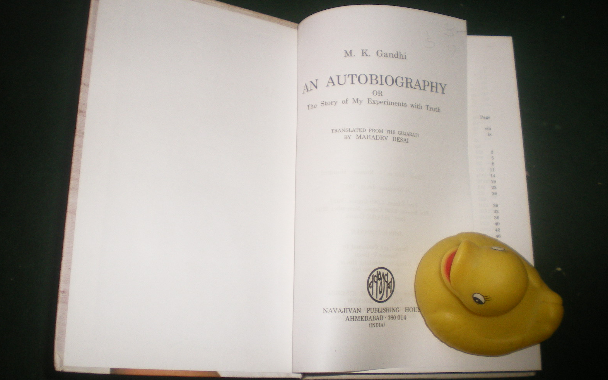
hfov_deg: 48.2
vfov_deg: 31.2
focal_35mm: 41
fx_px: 679
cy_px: 180
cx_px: 306
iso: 200
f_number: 3.1
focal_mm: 6.3
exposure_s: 1/50
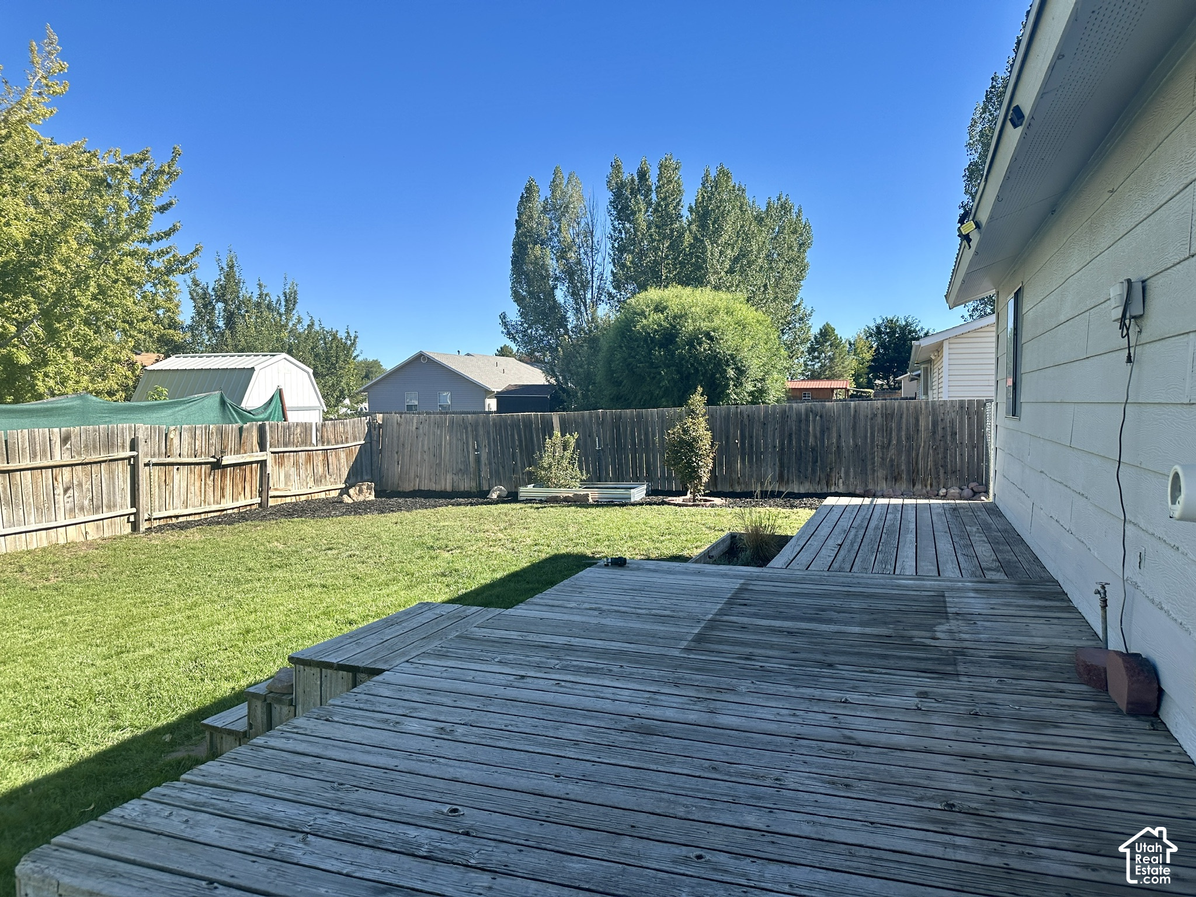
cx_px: 598
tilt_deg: -2.4
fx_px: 829
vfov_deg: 56.8
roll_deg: -0.2
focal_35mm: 24
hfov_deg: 71.6
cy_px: 448
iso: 80
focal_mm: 6.86
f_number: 1.78
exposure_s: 1/2252
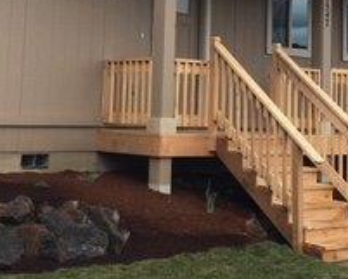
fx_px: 896
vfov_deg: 17.2
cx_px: 161
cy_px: -10
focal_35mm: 87
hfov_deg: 22.0
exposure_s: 1/1996
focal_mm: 3.99
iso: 20
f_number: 1.8
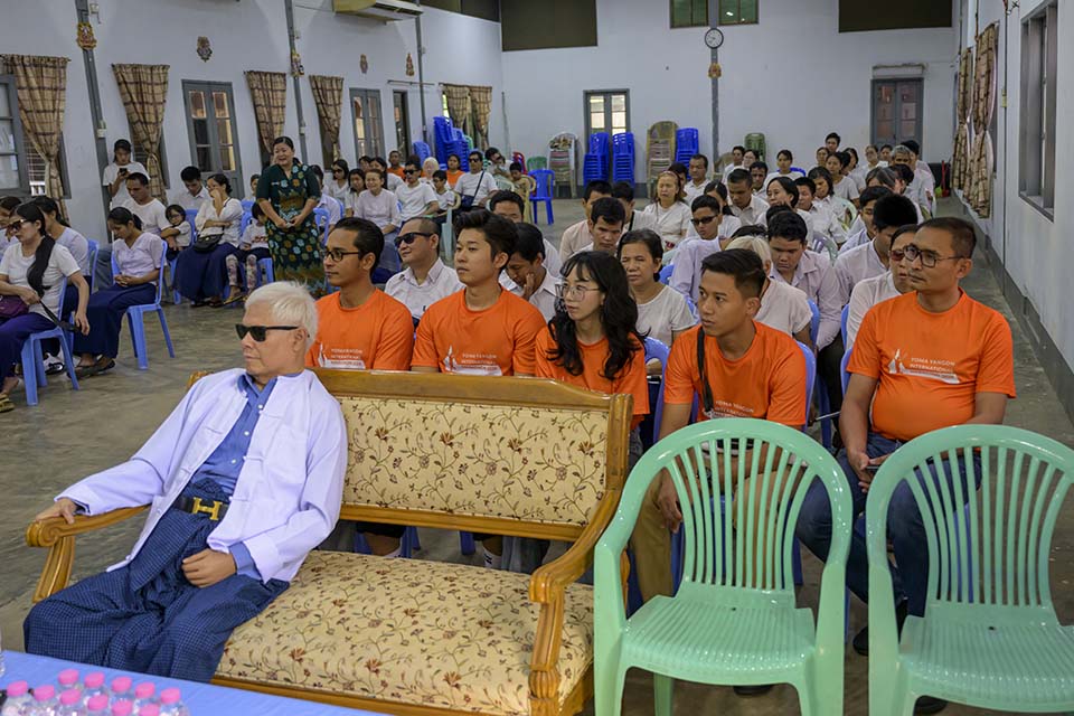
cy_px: 358
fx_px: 895
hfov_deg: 61.9
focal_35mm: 30
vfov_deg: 43.6
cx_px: 537
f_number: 2.8
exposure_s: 1/200
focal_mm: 30
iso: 1250
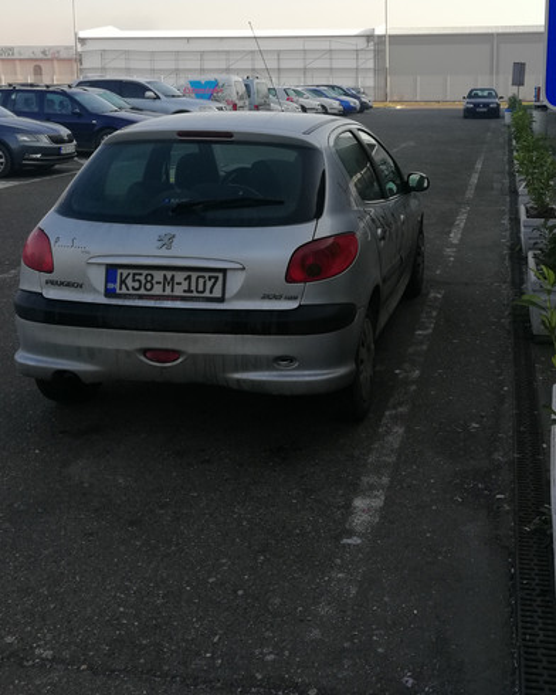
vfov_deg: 42.1
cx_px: 369
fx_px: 884
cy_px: 207
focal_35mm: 43
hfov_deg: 34.6
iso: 50
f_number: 2.2
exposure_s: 1/379
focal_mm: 3.81
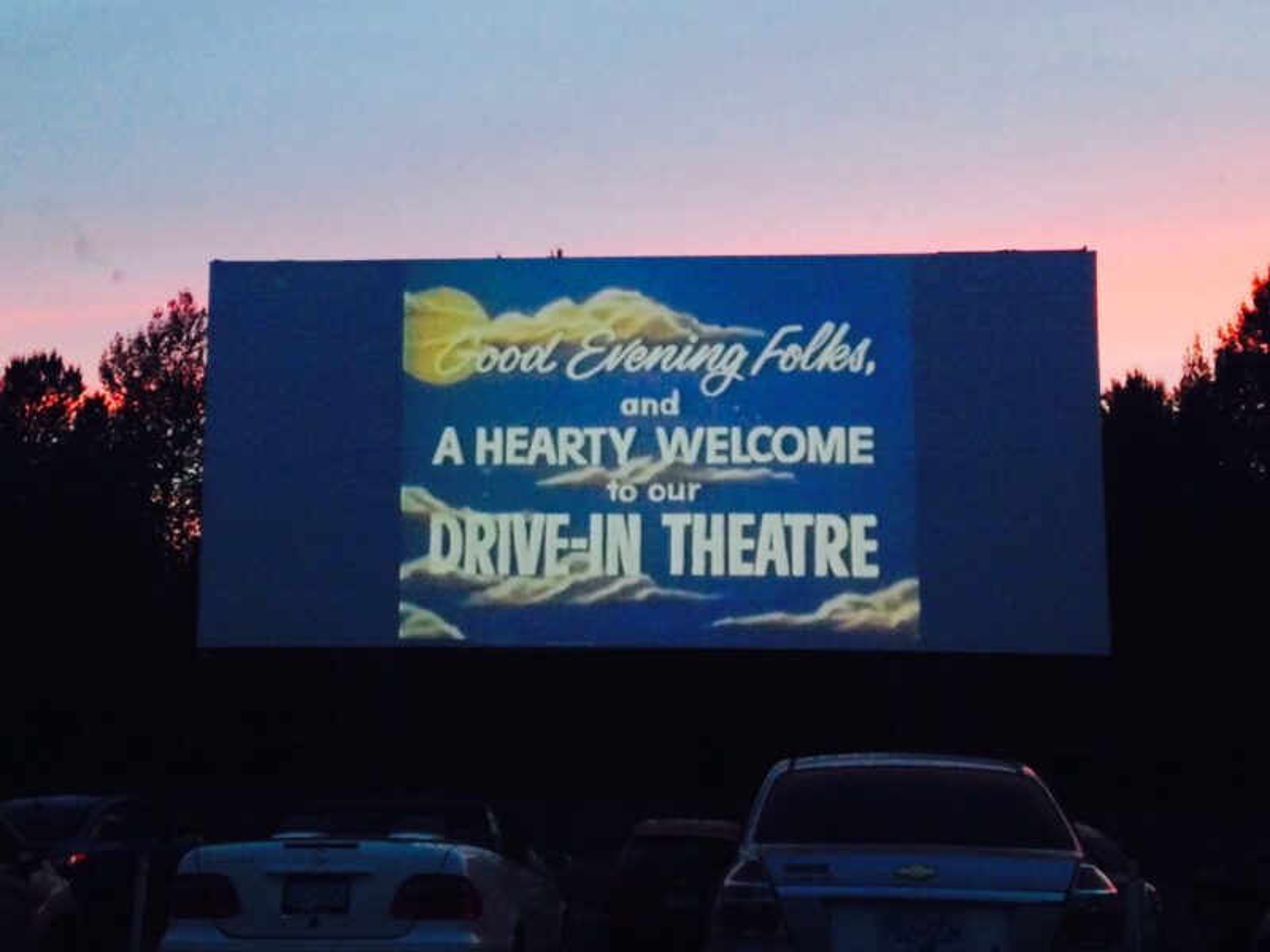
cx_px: 635
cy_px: 476
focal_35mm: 33
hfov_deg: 55.4
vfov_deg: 42.9
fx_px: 1211
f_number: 2.4
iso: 100
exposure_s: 1/20
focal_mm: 4.12
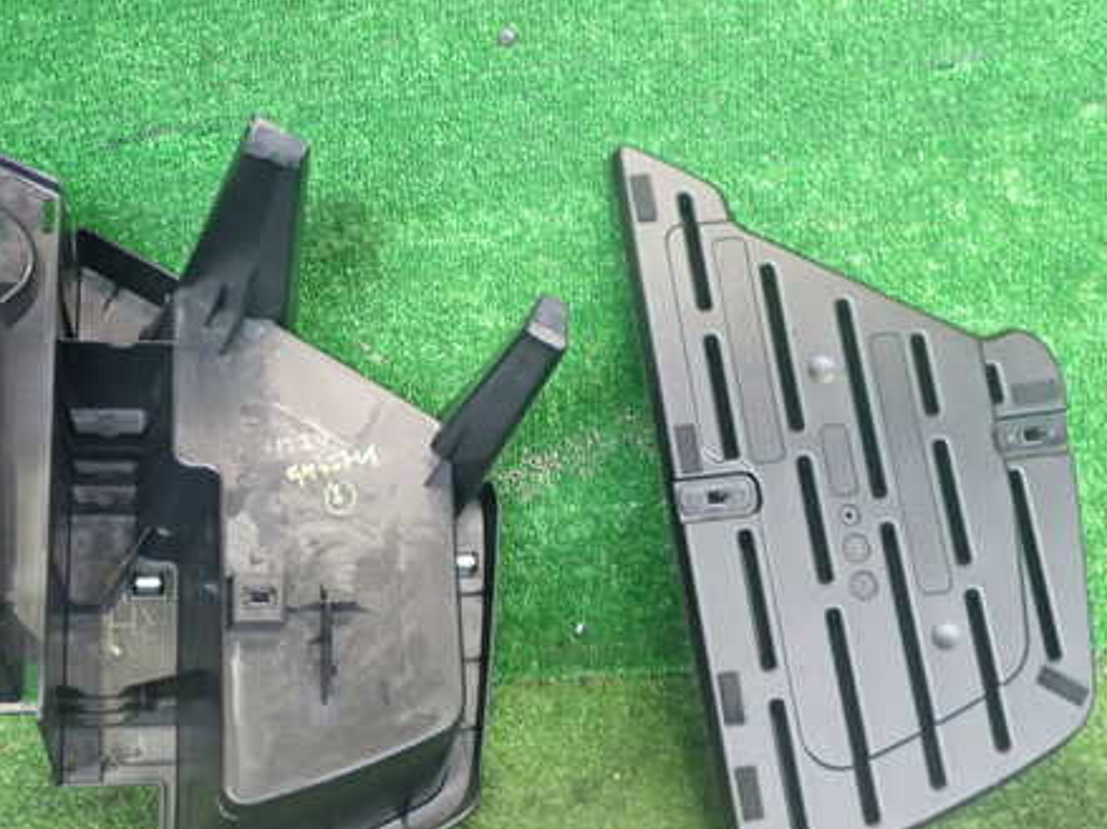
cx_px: 472
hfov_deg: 45.6
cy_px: 486
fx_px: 1311
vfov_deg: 35.0
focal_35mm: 41
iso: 320
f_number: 2.3
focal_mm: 5.4
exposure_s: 1/30
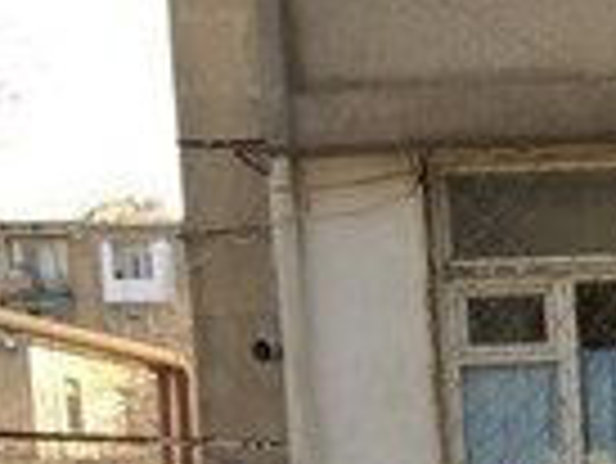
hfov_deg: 13.3
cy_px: 1034
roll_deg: +1.2
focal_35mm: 140
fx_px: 2494
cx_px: 940
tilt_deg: -8.0
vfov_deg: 9.6
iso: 32
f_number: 2.2
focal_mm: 4.15
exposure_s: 1/430
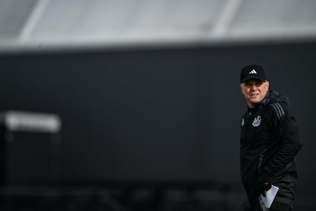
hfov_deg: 3.7
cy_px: 106
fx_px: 4915
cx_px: 158
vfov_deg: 2.5
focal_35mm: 560
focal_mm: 560
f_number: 4.5
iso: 320
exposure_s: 1/3200
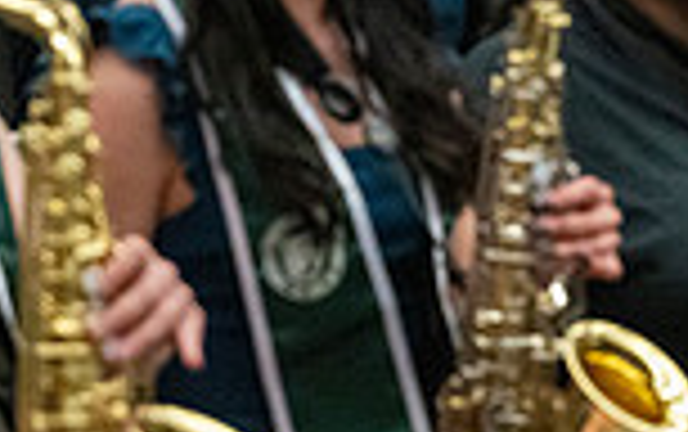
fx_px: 5068
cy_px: -403
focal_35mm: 270
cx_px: 1048
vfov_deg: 4.8
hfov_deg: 7.6
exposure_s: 1/500
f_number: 4
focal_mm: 70
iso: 10000
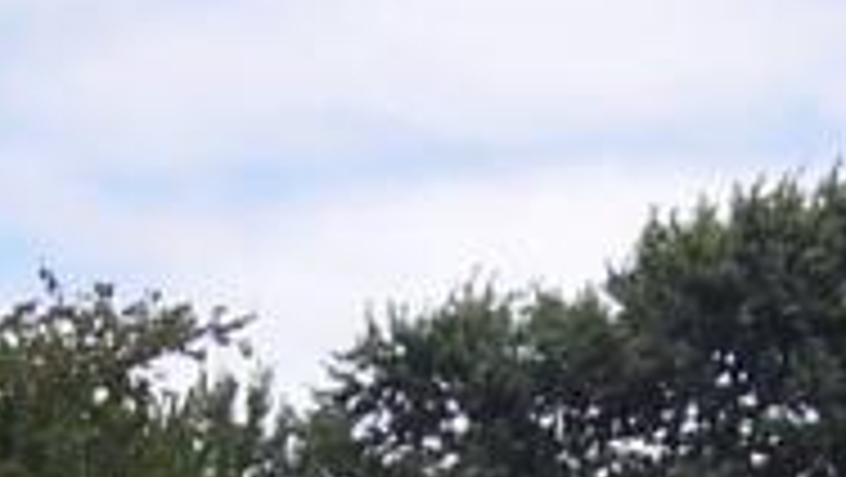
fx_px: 4916
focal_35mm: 219
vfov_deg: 5.4
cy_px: 1066
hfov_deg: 9.8
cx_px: 747
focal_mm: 5.6
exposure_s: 1/350
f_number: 5.6
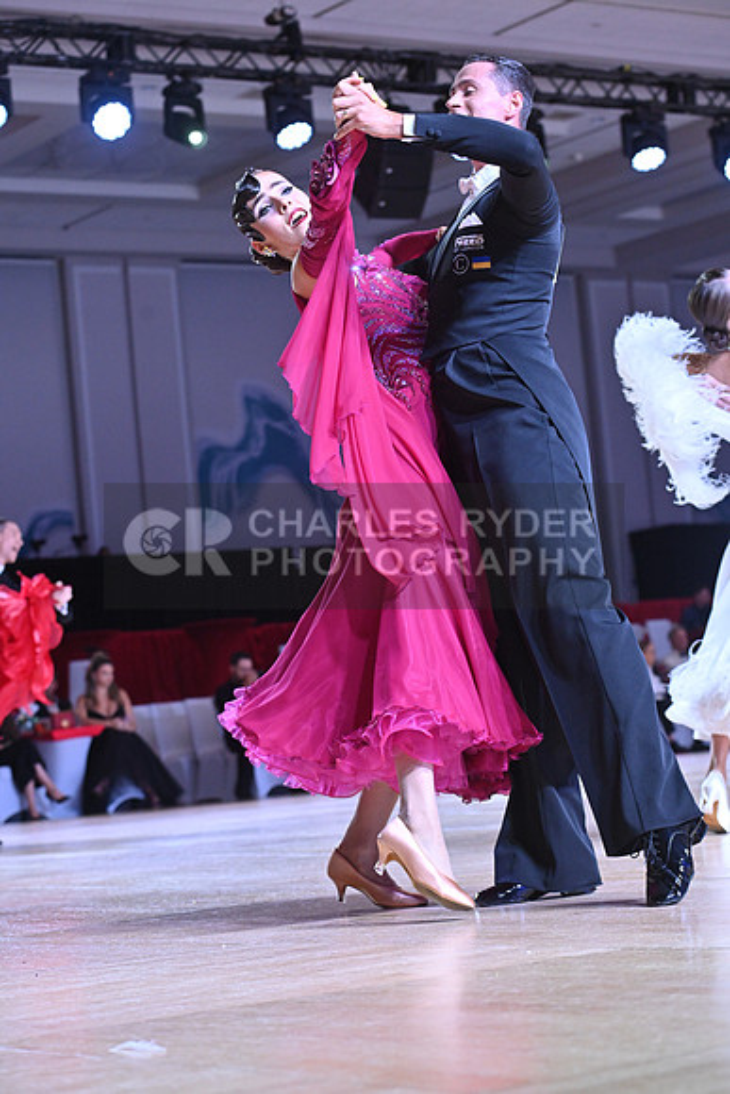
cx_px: 365
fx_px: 2614
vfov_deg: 23.6
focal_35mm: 86
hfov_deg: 15.9
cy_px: 547
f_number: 5.6
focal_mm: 86
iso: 2500
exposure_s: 1/400
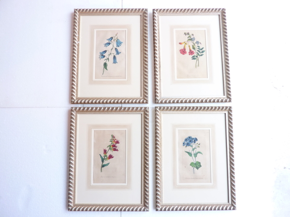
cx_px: 145
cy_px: 108
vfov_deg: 54.9
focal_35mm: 25
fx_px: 209
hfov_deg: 69.4
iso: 80
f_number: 3.3
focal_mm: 4.1
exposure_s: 1/8
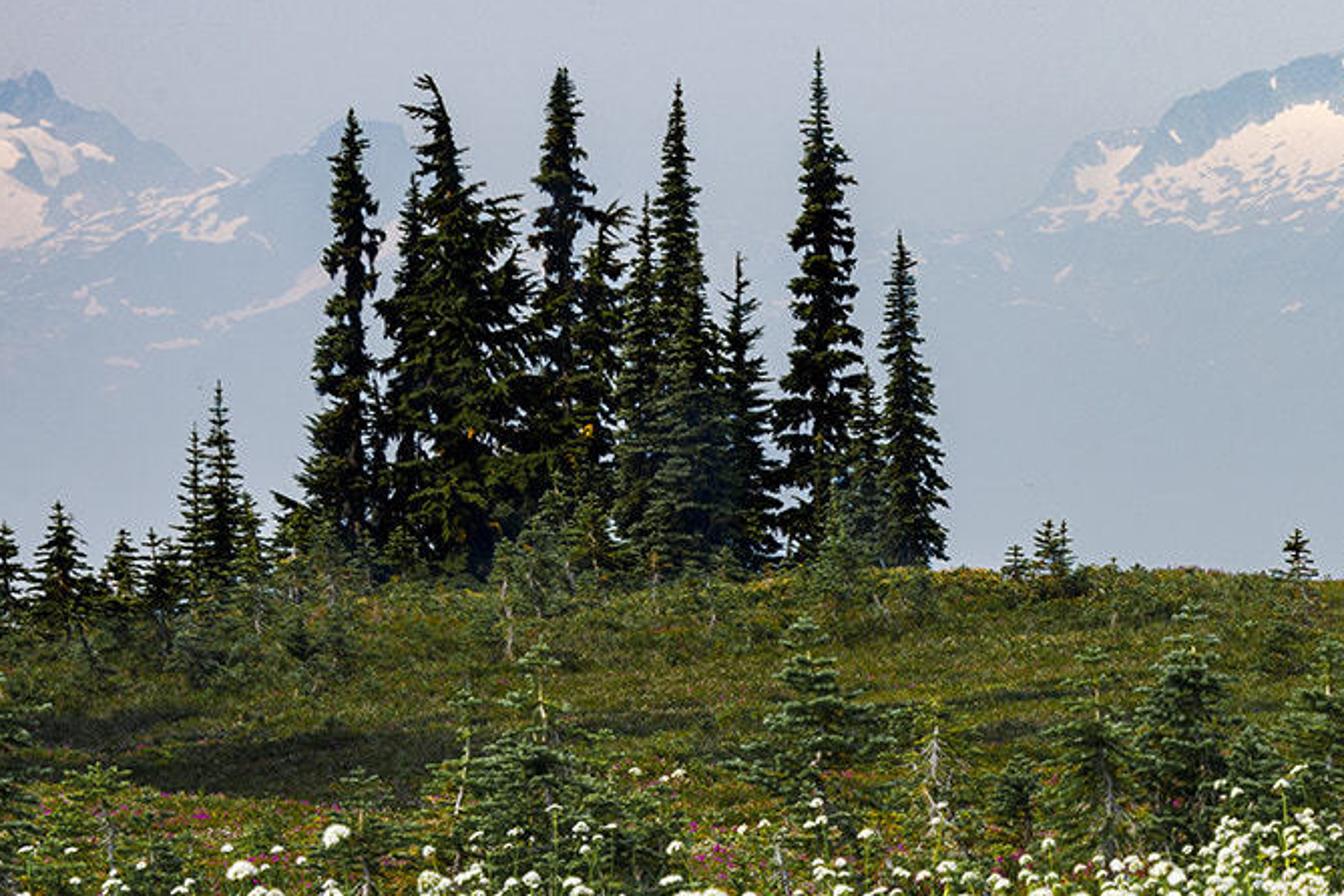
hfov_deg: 7.6
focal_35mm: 268
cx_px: 1567
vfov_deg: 5.1
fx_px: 10005
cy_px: 466
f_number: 14
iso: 64
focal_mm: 112
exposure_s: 1/125
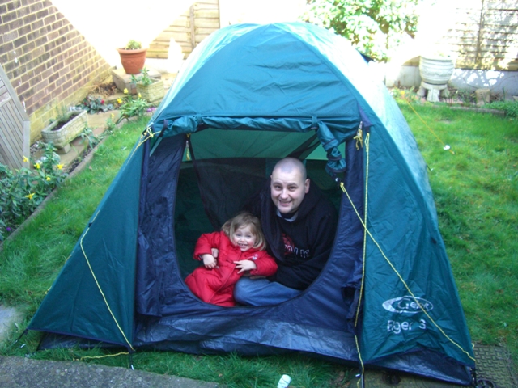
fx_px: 569
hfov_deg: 49.0
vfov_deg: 37.7
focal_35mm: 38
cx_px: 259
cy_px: 194
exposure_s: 1/100
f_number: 2.8
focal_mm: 7.9
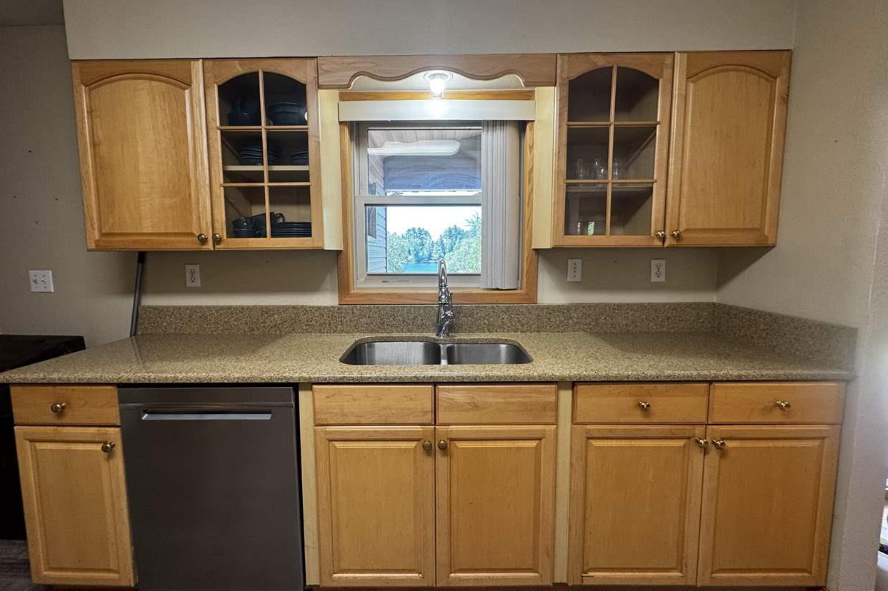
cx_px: 436
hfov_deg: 100.4
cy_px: 285
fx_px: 370
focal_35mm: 15
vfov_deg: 77.3
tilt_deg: -5.0
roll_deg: -0.2
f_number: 2.2
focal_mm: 2.22
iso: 160
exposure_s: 1/120
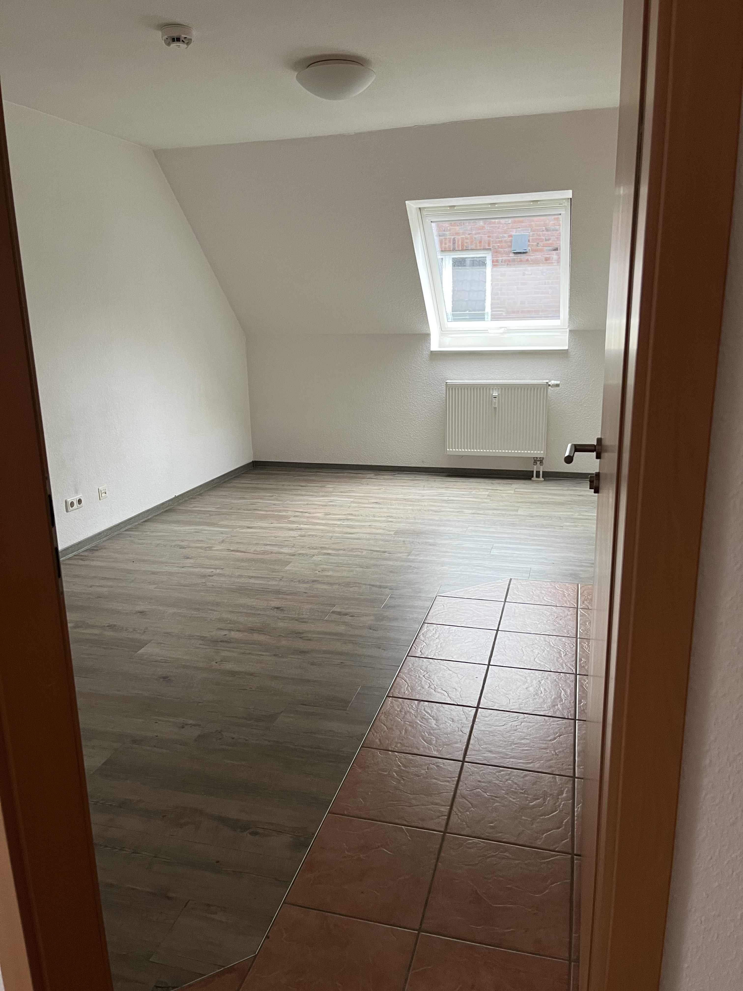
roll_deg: +1.1
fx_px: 744
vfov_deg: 67.3
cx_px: 372
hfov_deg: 53.1
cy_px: 496
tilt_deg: -13.8
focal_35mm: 26
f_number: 1.6
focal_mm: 5.1
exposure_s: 1/60
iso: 160
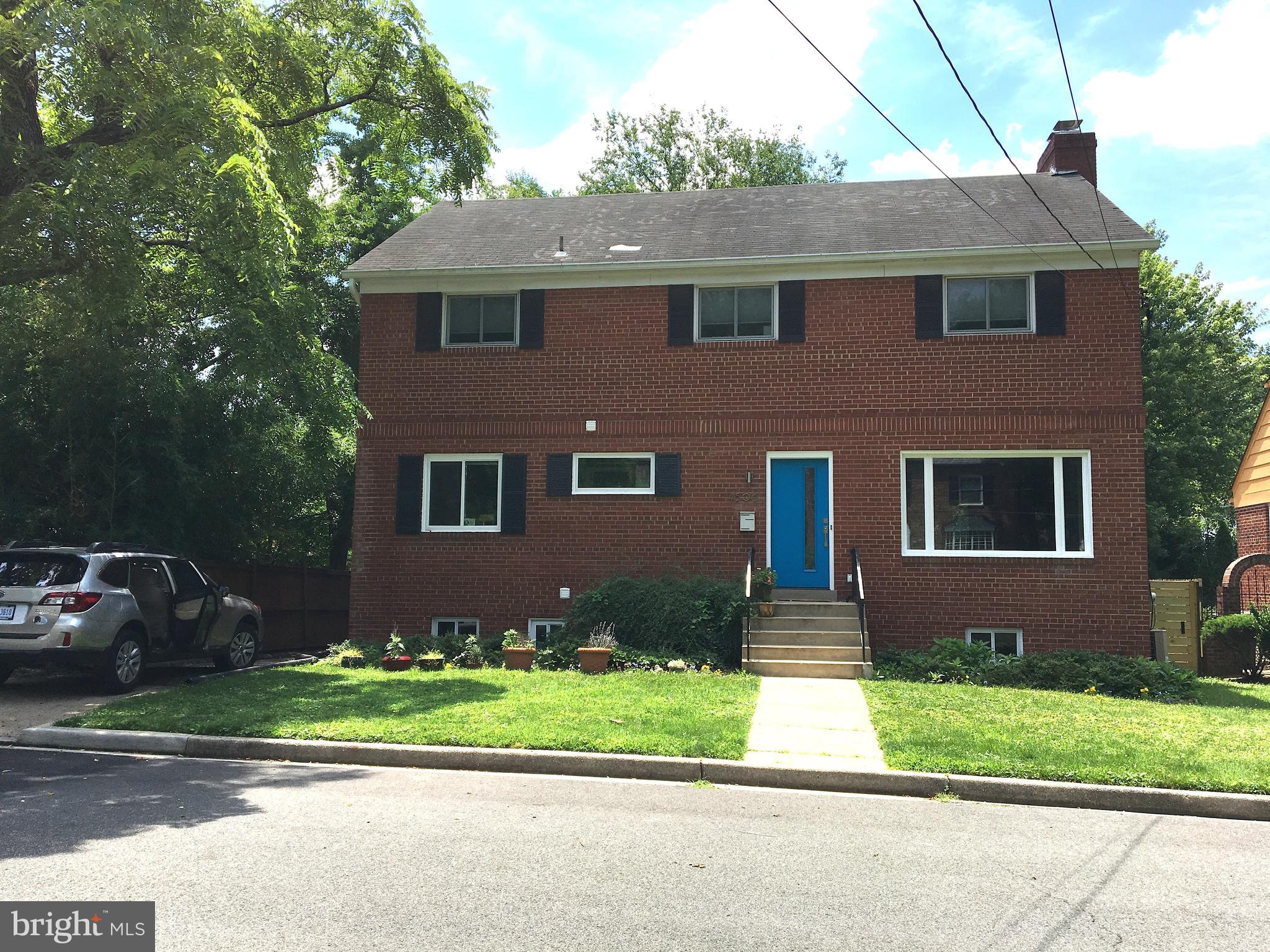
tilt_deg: +6.5
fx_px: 1064
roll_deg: -1.2
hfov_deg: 61.7
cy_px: 476
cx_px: 635
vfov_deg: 48.2
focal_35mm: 29
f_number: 2.2
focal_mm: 4.15
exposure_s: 1/1115
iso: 25
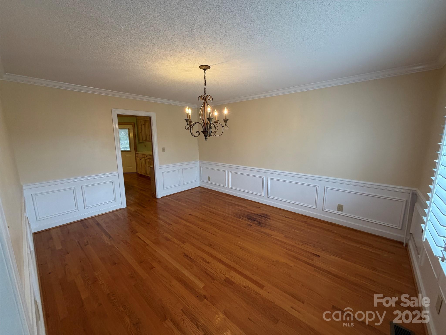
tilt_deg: -10.2
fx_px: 180
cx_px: 223
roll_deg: +0.4
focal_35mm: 14
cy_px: 168
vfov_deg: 85.7
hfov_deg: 102.1
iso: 320
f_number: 2.2
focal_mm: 2.22
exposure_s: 1/120
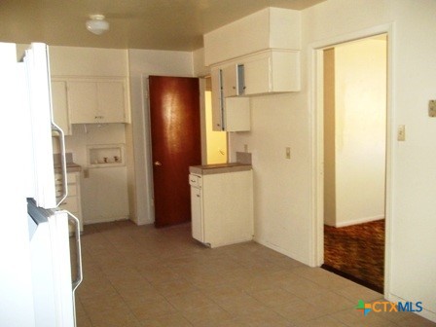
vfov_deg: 44.2
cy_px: 164
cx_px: 218
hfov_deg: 56.8
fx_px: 403
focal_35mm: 32
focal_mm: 5.7
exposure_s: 1/30
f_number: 2.9
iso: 160
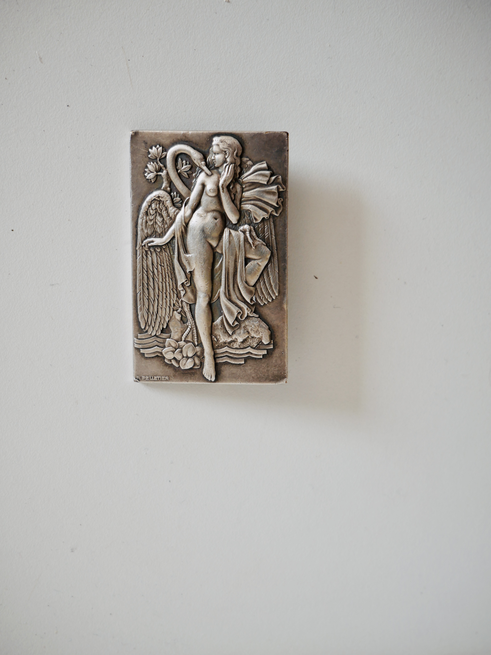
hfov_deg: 29.1
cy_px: 328
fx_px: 945
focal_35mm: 50
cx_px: 246
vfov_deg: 38.2
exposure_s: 1/80
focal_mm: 25
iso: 200
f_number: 4.5
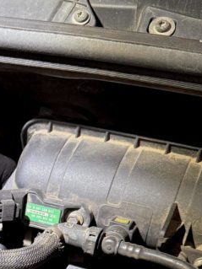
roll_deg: +1.9
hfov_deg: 17.9
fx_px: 600
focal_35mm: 77
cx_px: -57
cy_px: 270
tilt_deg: -40.9
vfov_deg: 24.2
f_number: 1.78
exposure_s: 1/50
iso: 200
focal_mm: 6.76
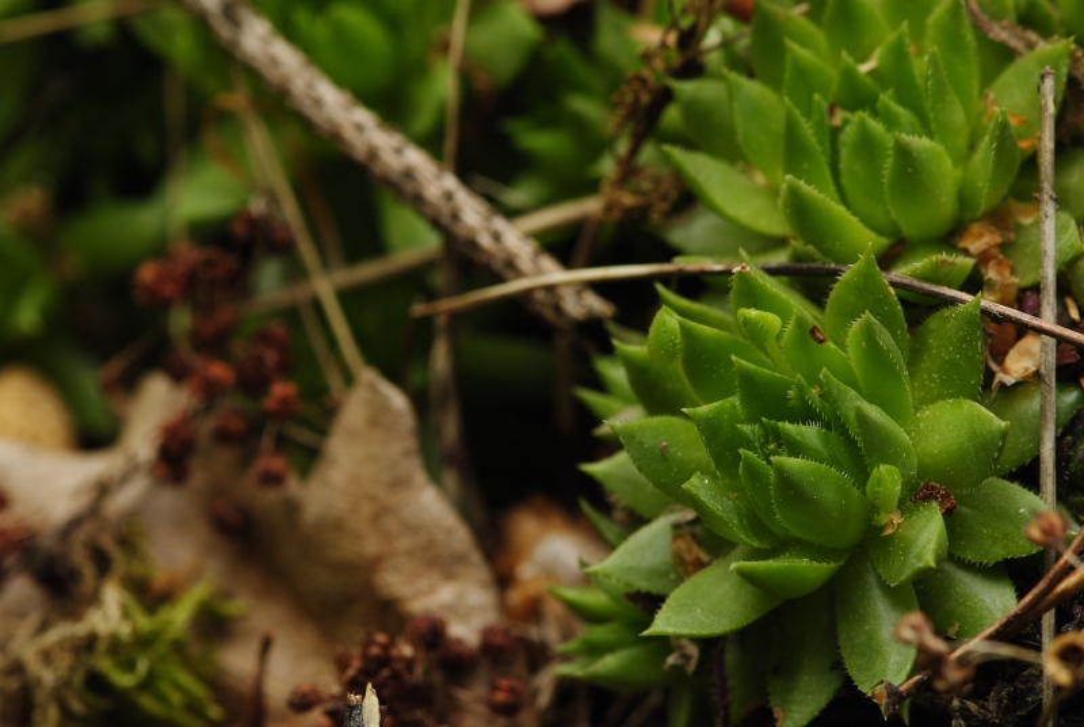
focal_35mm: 128
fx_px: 3845
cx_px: 542
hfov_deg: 16.0
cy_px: 364
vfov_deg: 10.8
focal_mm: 85
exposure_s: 1/160
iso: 200
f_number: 8
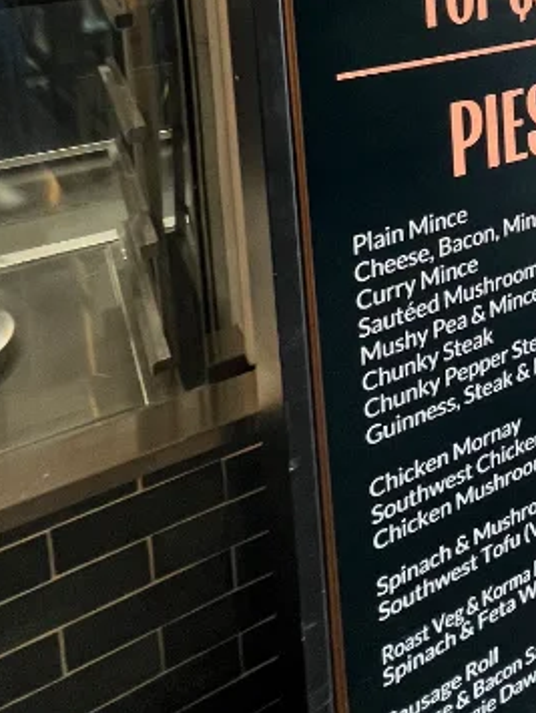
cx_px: 614
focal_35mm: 39
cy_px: -62
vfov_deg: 39.5
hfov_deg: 31.8
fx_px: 804
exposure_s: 1/50
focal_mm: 1.6
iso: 125
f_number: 1.8
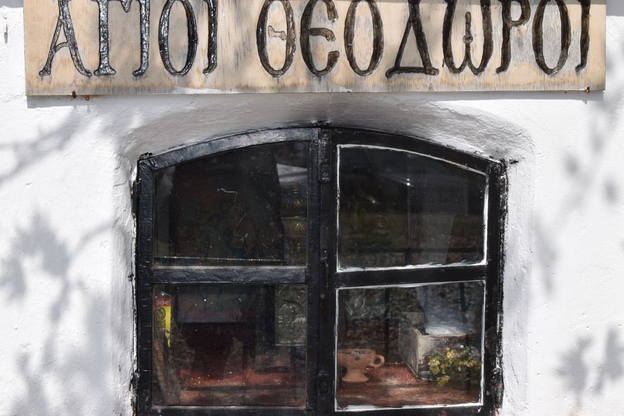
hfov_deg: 23.1
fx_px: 1525
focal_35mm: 88
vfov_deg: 15.5
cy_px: 189
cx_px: 318
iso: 100
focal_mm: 52
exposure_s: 1/200
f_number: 11
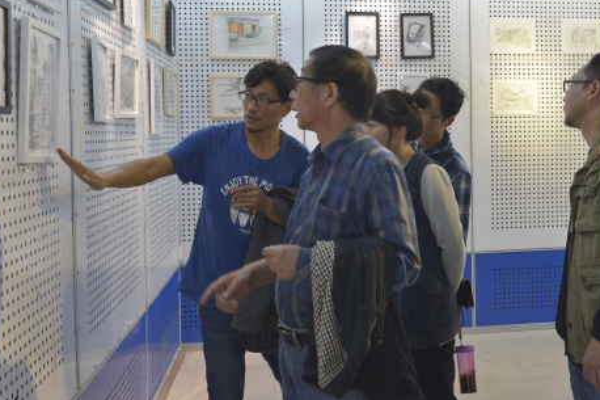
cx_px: 392
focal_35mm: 44
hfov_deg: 44.0
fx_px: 733
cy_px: 142
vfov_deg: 30.3
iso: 3200
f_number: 5.6
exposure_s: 1/125
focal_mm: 31
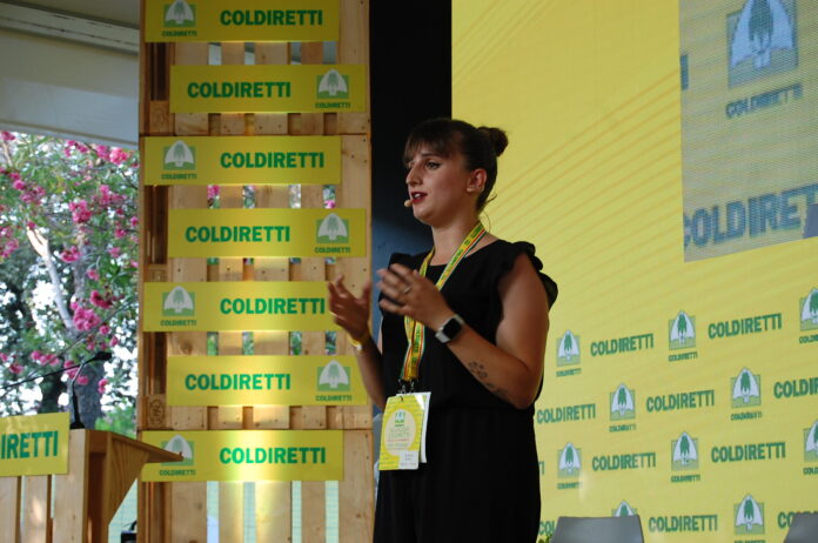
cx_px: 409
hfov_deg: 24.6
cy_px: 272
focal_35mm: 82
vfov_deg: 16.5
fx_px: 1872
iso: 400
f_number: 5.6
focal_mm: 55
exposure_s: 1/60
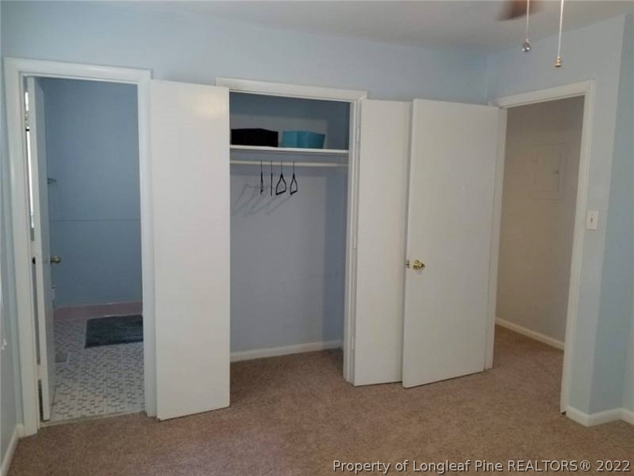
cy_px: 238
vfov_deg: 53.1
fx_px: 476
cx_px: 317
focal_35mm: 26
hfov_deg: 67.3
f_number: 1.7
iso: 100
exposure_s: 1/24
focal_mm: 4.25
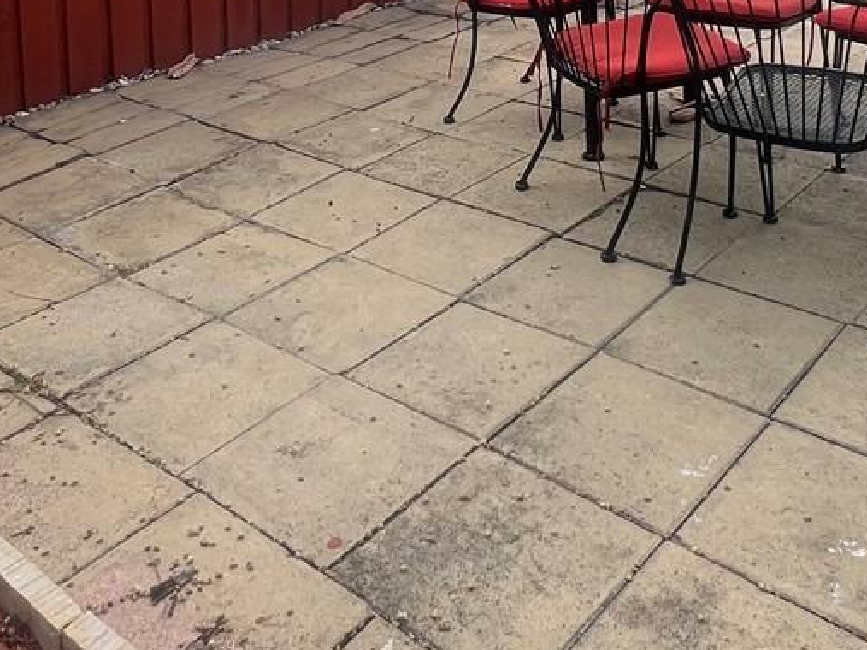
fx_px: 1027
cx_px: 482
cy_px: -147
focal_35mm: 41
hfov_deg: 45.7
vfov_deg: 29.7
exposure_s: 1/677
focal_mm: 1.57
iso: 32
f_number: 1.8
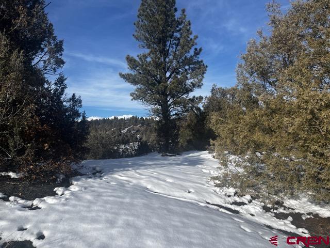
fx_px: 248
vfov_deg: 53.1
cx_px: 165
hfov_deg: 67.3
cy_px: 124
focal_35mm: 26
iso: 50
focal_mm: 5.1
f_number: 1.6
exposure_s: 1/4484
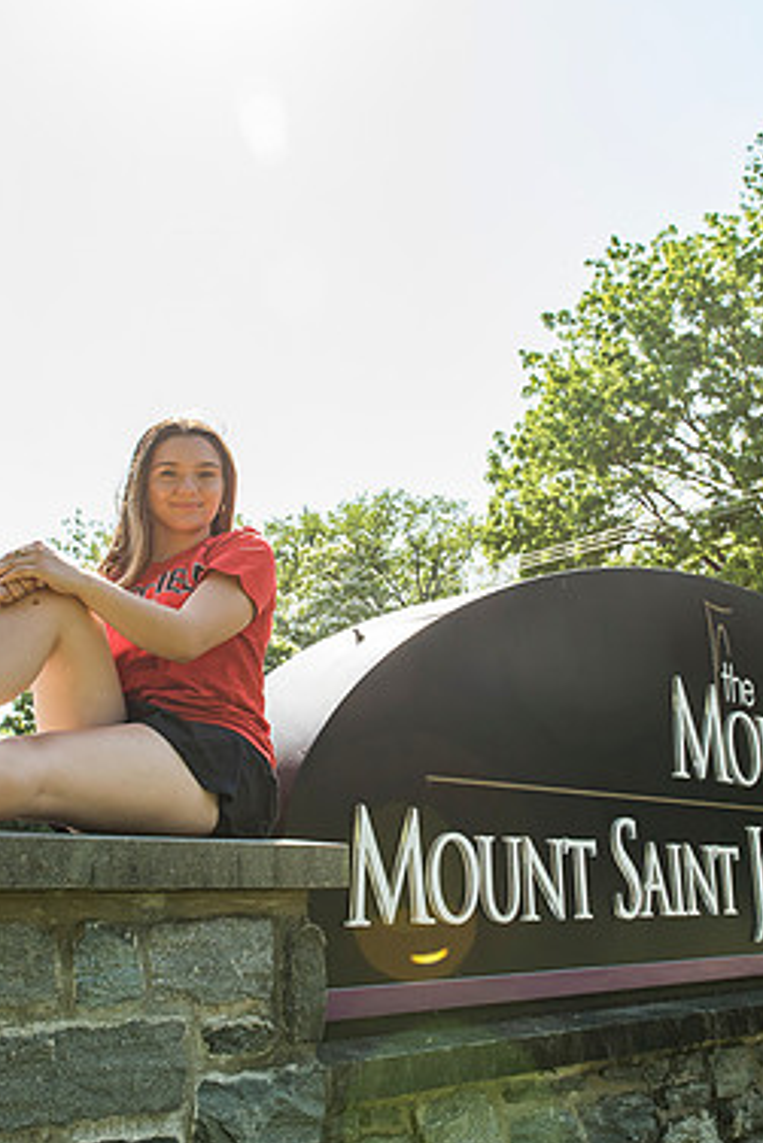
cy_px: 563
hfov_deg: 35.1
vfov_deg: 50.7
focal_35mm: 38
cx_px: 346
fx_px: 1207
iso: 320
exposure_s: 1/640
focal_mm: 24
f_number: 5.6
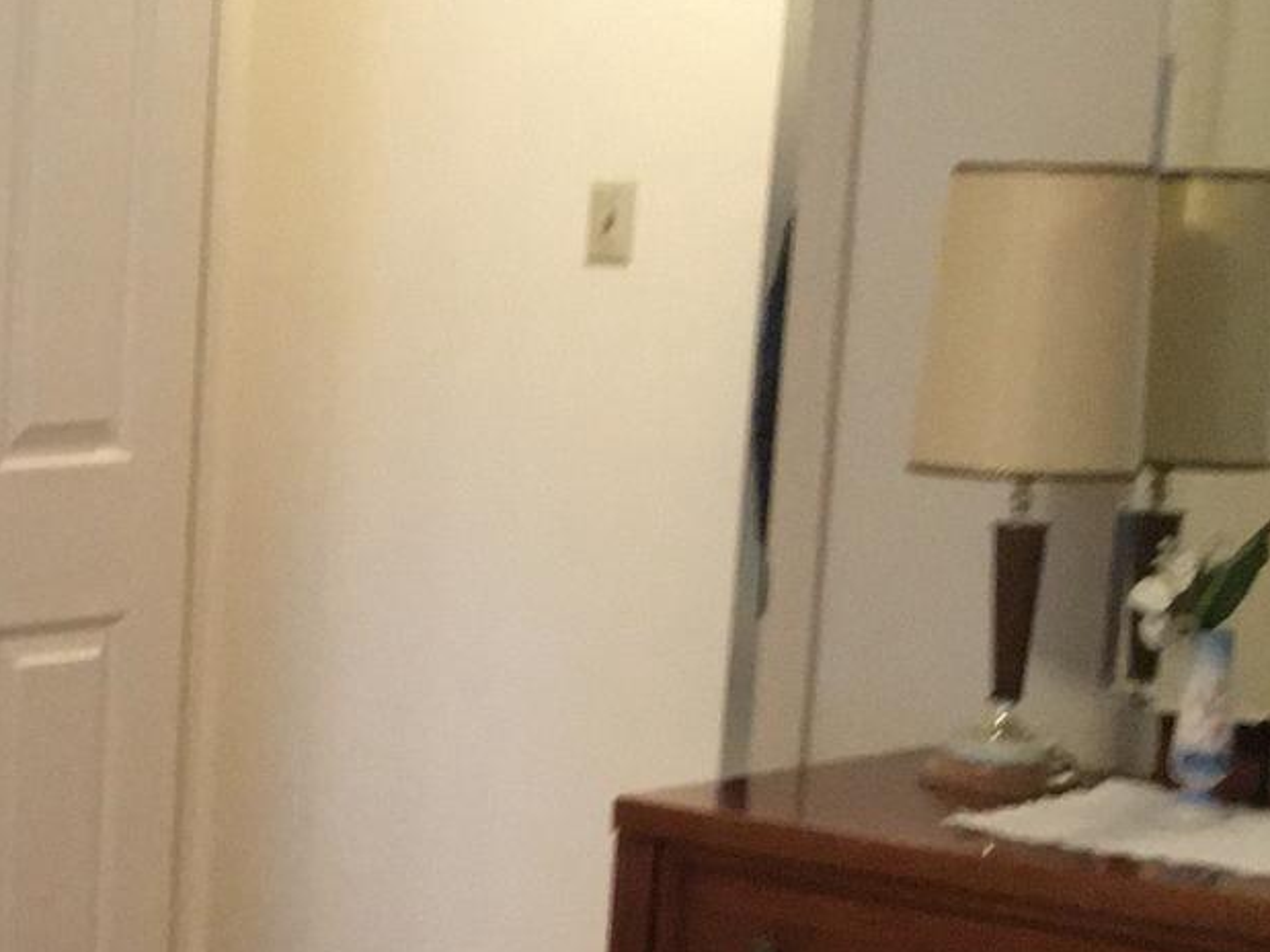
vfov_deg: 15.3
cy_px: 808
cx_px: -529
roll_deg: -0.3
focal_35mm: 96
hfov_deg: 18.5
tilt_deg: -10.2
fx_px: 3521
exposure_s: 1/30
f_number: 2.2
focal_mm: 4.15
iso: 200
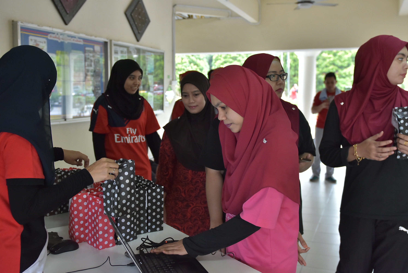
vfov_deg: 36.9
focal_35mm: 36
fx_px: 408
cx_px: 204
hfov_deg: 53.1
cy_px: 136
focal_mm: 24
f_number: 2.8
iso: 1600
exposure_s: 1/200
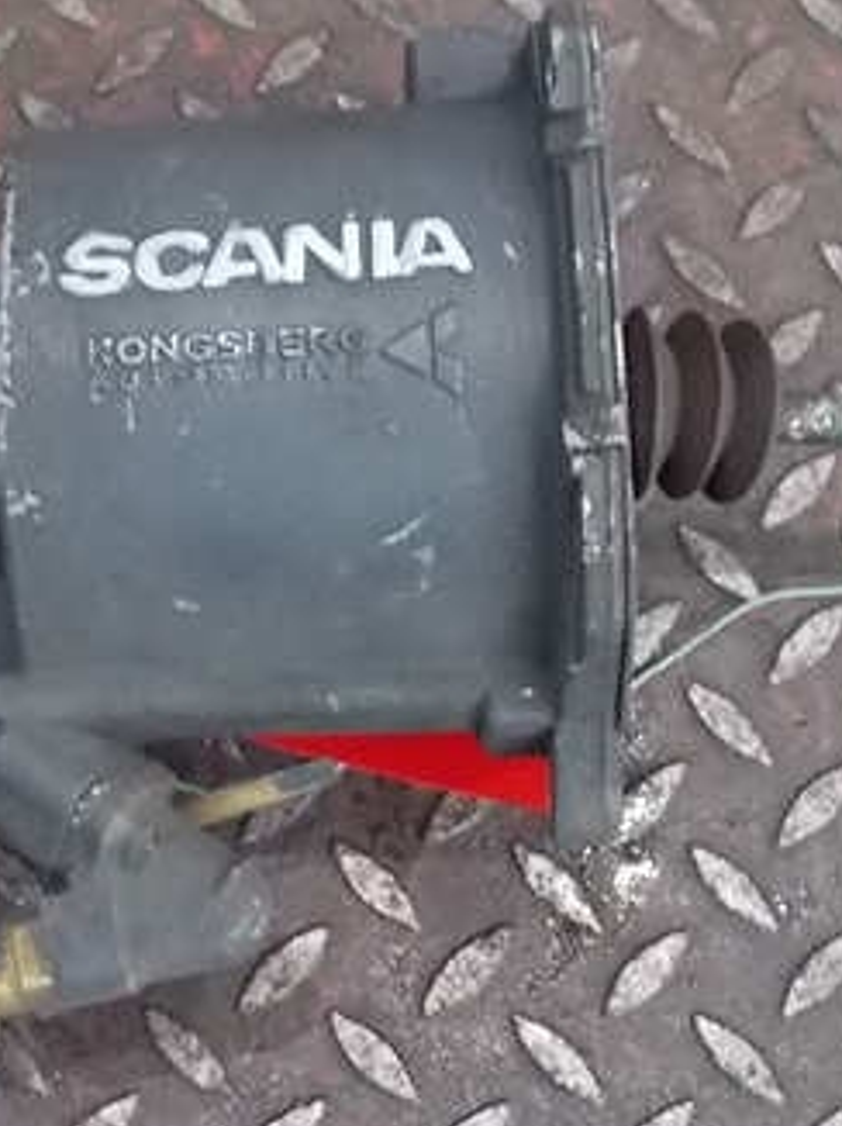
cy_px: 573
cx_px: 200
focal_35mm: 57
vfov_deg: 33.8
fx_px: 1851
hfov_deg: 25.3
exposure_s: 1/13
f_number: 3.3
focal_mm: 4.1
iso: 400
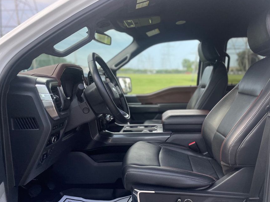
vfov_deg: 45.3
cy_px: 114
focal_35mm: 31
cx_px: 150
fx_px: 242
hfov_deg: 58.2
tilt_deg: -8.2
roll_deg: +0.1
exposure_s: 1/955
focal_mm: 4.2
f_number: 1.6
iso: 50
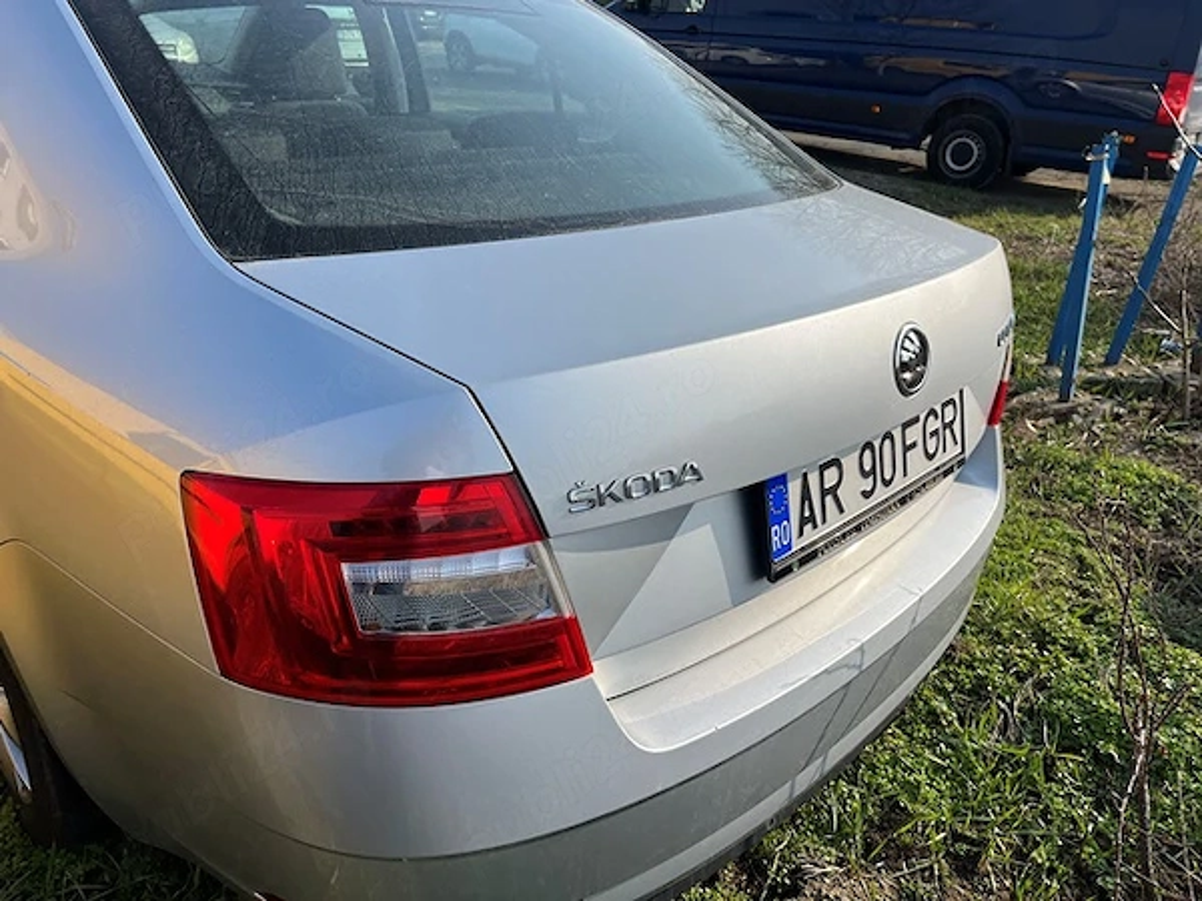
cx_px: 601
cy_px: 450
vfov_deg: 53.1
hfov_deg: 67.3
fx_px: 903
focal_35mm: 26
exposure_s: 1/3876
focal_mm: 5.1
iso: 50
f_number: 1.6
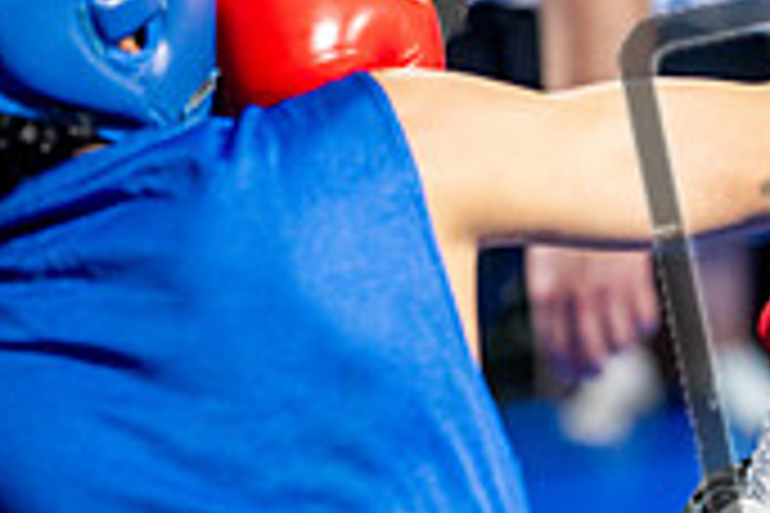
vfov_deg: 5.5
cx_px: 630
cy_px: 92
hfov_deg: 8.3
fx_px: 5304
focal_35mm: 248
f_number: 2
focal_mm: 73
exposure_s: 1/800
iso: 4000
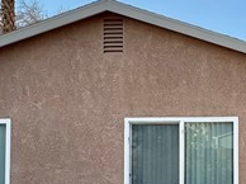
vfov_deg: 19.8
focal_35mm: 74
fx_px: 525
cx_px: 292
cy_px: 128
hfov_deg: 24.1
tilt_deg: +1.7
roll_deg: +0.6
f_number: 2.2
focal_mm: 2.22
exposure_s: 1/993
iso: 50
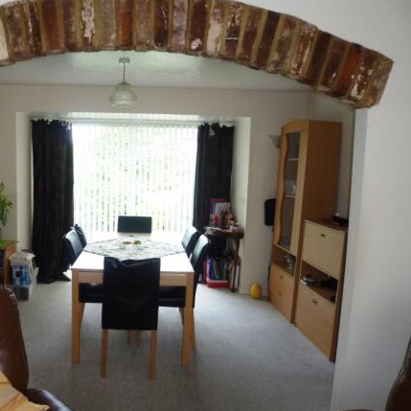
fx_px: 403
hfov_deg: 53.2
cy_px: 205
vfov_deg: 54.0
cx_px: 144
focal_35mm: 30
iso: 100
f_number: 2.8
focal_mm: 4.5
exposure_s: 1/40
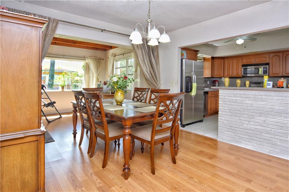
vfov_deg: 67.3
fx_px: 144
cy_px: 96
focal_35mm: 18
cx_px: 144
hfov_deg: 90.0
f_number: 7.1
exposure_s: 1/100
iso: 320
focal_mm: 12
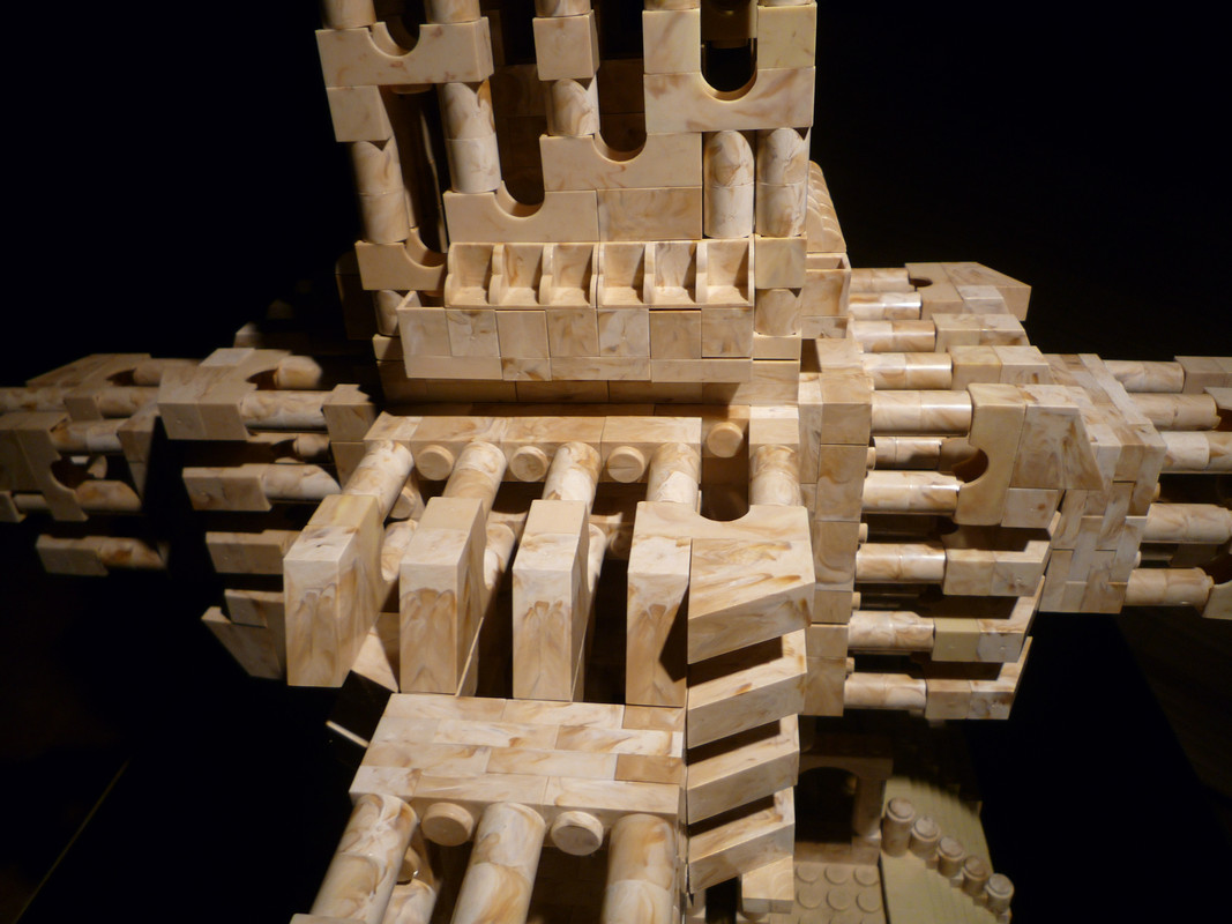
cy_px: 462
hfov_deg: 69.4
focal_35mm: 25
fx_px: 890
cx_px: 616
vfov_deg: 54.9
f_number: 2.8
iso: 100
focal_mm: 4.4
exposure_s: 1/40
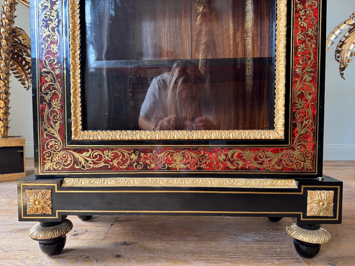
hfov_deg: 71.6
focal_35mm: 24
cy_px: 133
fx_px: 246
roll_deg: -0.2
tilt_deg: -2.9
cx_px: 178
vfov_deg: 56.8
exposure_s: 1/78
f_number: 1.78
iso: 200
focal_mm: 6.76
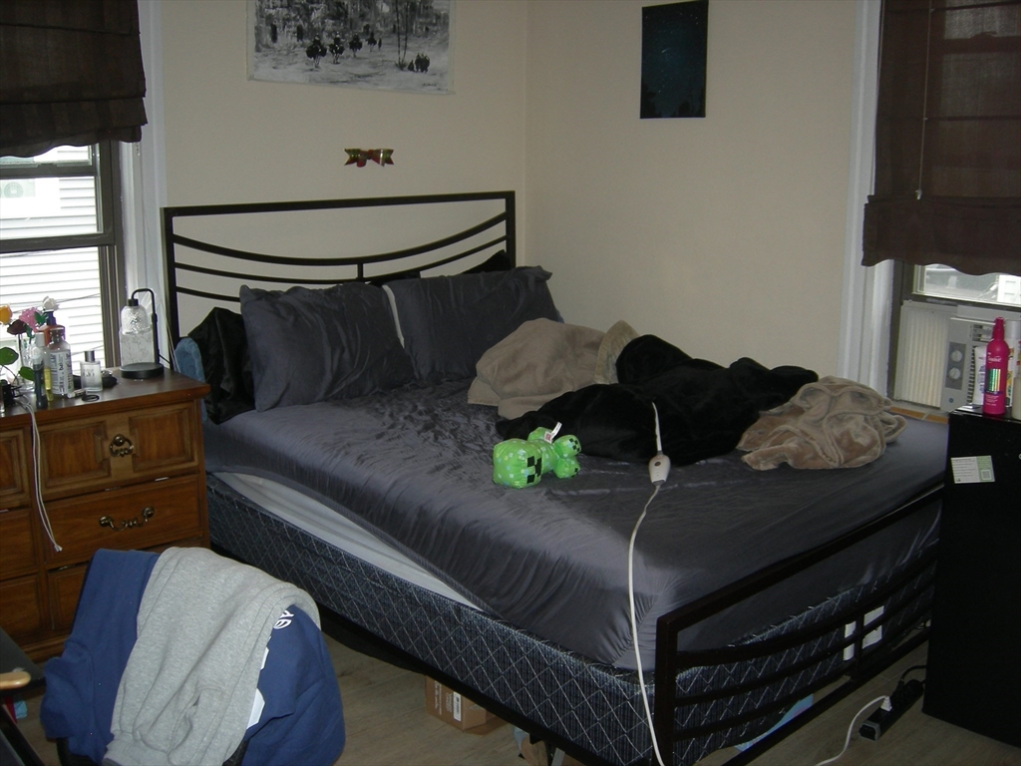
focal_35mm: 36
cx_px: 510
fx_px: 1062
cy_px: 383
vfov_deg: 39.7
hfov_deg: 51.4
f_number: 2.7
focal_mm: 7.5
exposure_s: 1/60.1
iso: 74
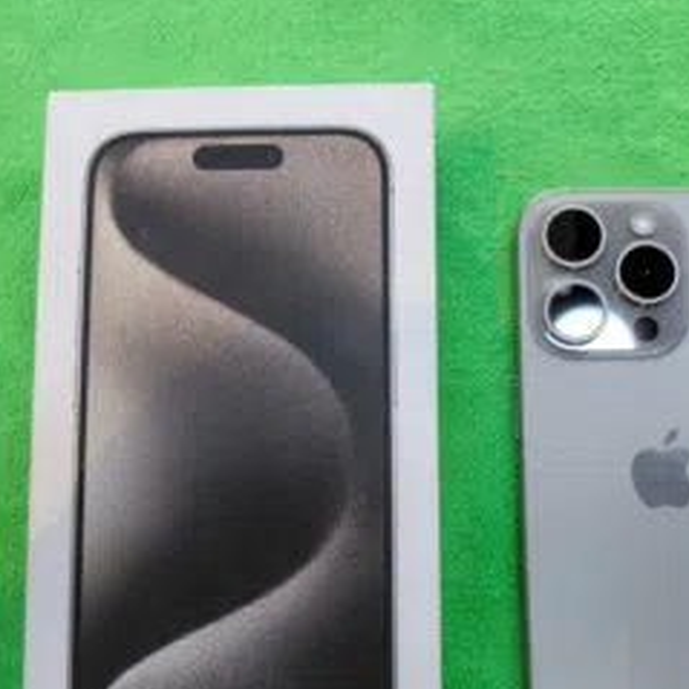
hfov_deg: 44.6
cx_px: 421
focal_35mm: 37
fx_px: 833
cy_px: 504
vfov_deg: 43.7
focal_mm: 4.69
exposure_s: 1/120
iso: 64
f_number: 1.8
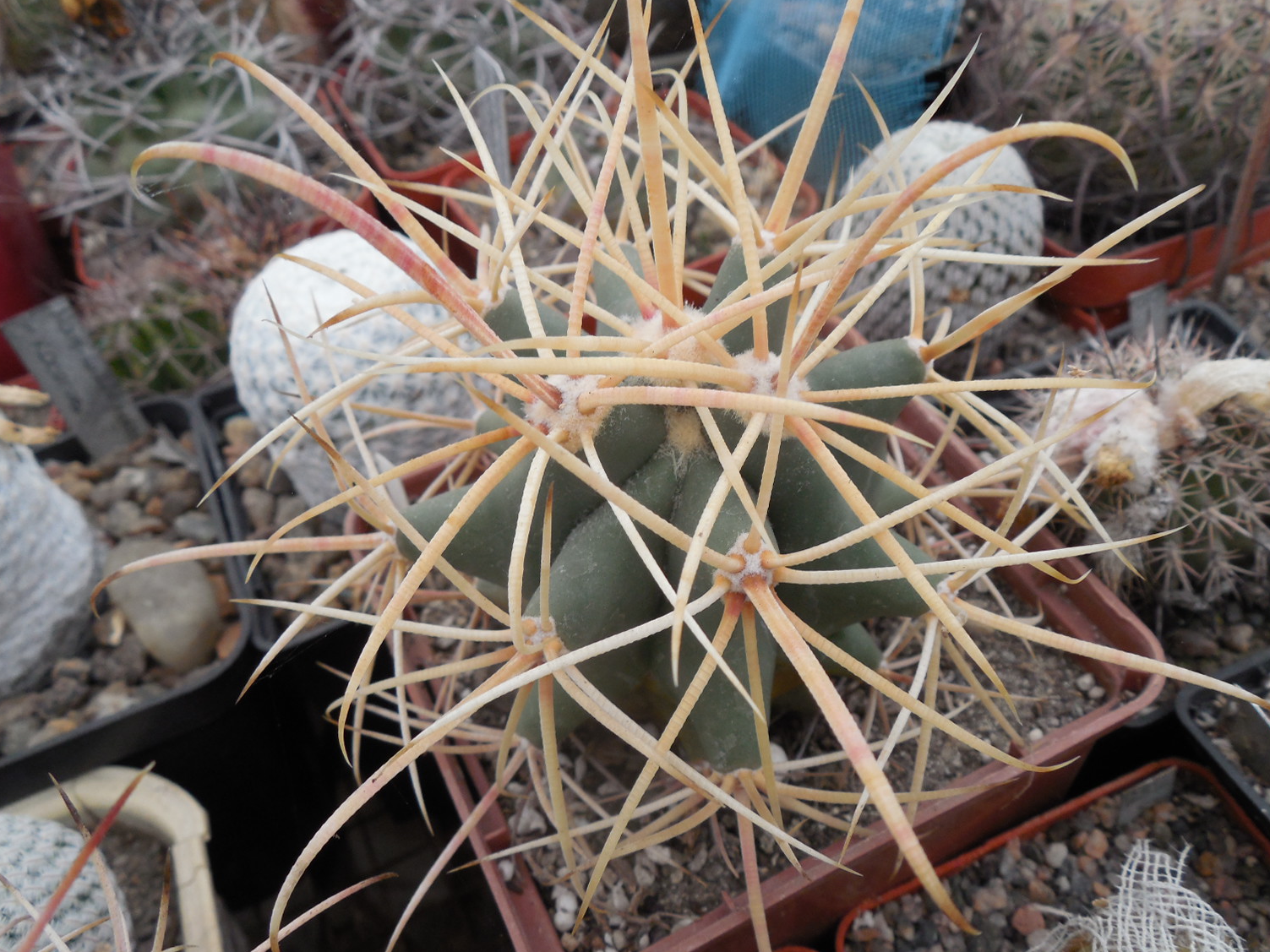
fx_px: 1211
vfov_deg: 42.9
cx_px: 657
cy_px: 462
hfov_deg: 55.3
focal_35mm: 33
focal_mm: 5.6
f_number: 3.6
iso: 160
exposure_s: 1/30
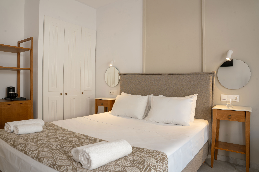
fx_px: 173
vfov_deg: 53.1
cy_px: 86
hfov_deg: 73.7
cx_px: 130
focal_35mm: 24
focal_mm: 24
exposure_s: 1/4
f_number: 10
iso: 100
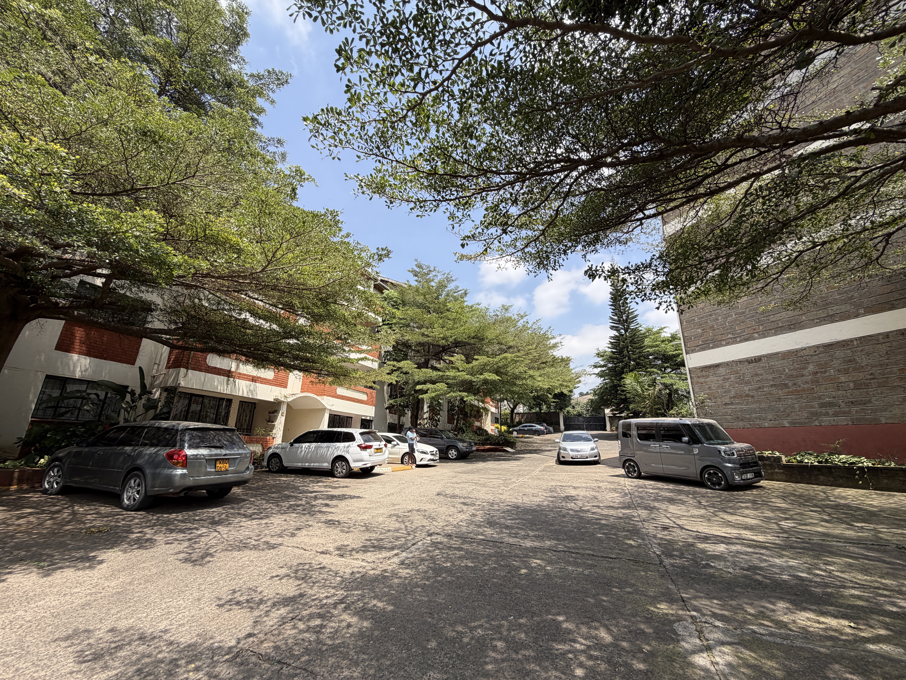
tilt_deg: +18.2
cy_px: 340
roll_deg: -0.7
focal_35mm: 14
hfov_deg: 102.1
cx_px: 453
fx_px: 366
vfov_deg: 85.7
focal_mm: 2.22
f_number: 2.2
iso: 40
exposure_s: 1/734
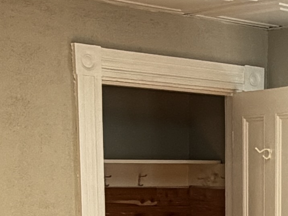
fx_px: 932
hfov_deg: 16.6
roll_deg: -0.6
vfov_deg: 12.3
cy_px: 364
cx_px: 377
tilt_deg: -11.7
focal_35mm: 112
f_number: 2.2
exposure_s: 1/121
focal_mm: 2.22
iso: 160
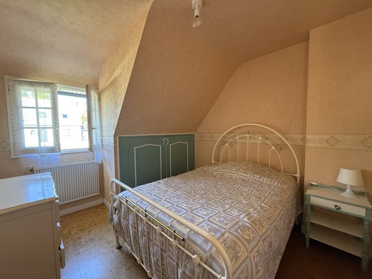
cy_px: 140
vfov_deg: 85.7
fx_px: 150
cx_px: 186
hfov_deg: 102.1
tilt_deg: -3.3
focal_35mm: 14
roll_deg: -0.5
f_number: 2.2
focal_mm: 2.22
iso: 400
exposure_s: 1/60
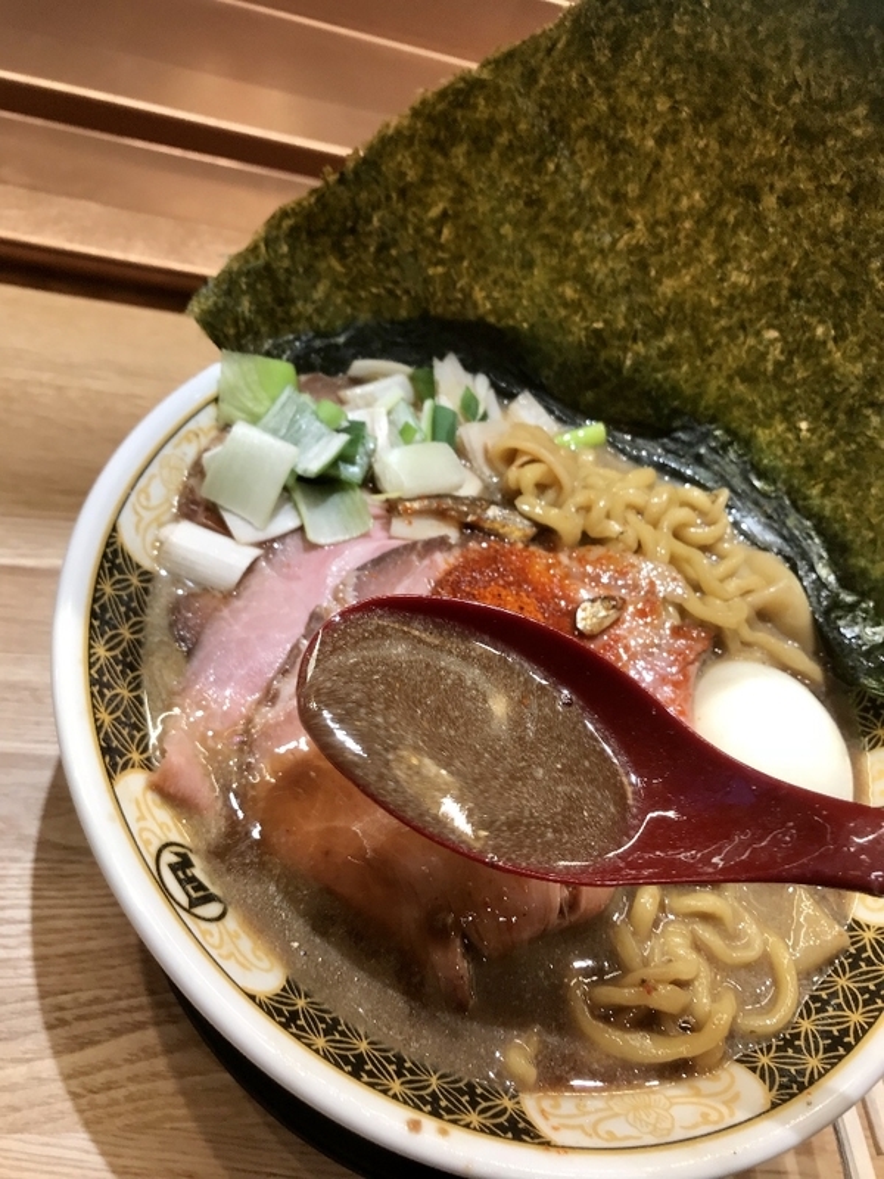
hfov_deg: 49.7
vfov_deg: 63.4
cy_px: 590
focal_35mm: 28
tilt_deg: -51.2
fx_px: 953
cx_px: 442
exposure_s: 1/61
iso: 32
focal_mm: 3.99
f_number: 1.8
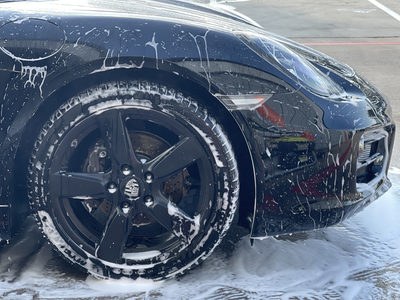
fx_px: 740
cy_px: 150
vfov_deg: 22.9
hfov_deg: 30.3
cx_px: 200
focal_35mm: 64
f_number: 2.2
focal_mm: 7.5
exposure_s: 1/121
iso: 64
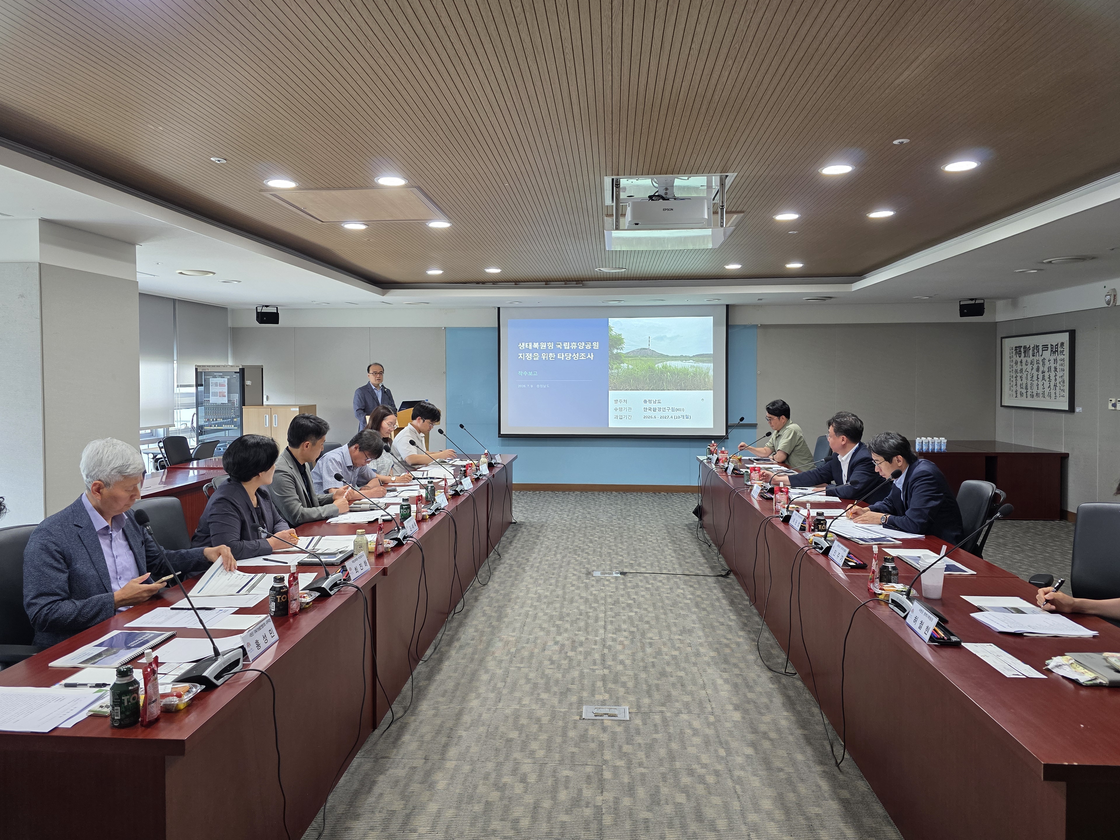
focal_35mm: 24
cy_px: 411
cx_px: 561
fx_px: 777
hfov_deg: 71.6
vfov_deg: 56.8
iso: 200
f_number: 1.7
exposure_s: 1/120
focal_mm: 6.3
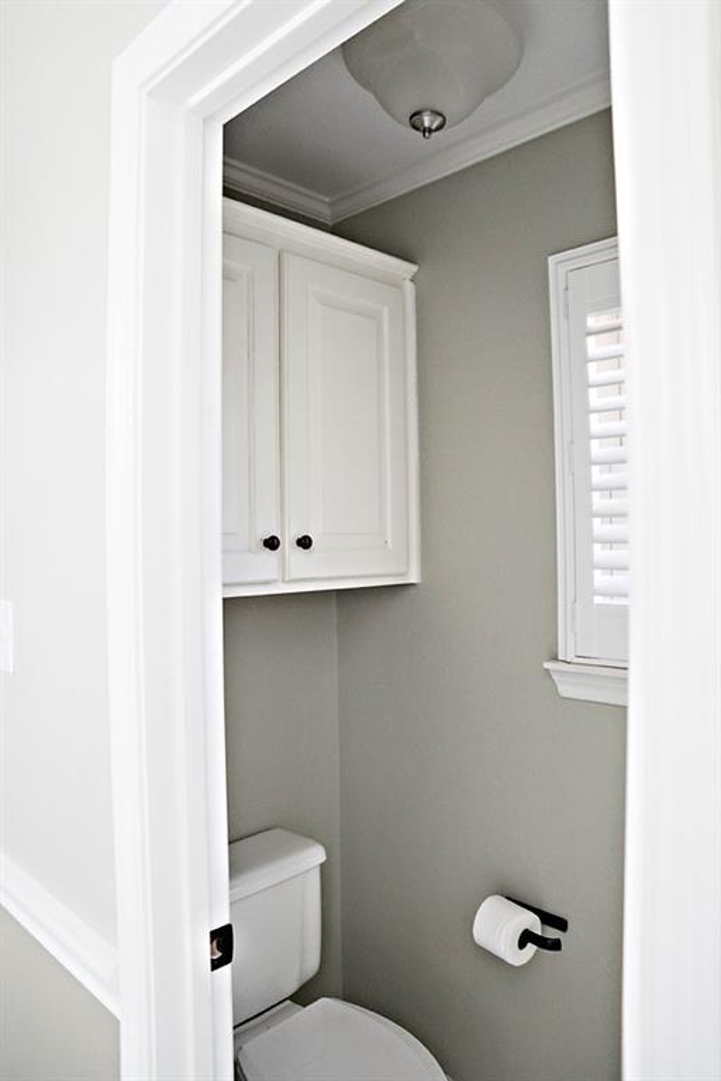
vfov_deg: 73.7
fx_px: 721
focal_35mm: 24
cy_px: 540
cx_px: 360
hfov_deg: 53.1
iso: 1000
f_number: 2.8
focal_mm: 16
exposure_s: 1/200
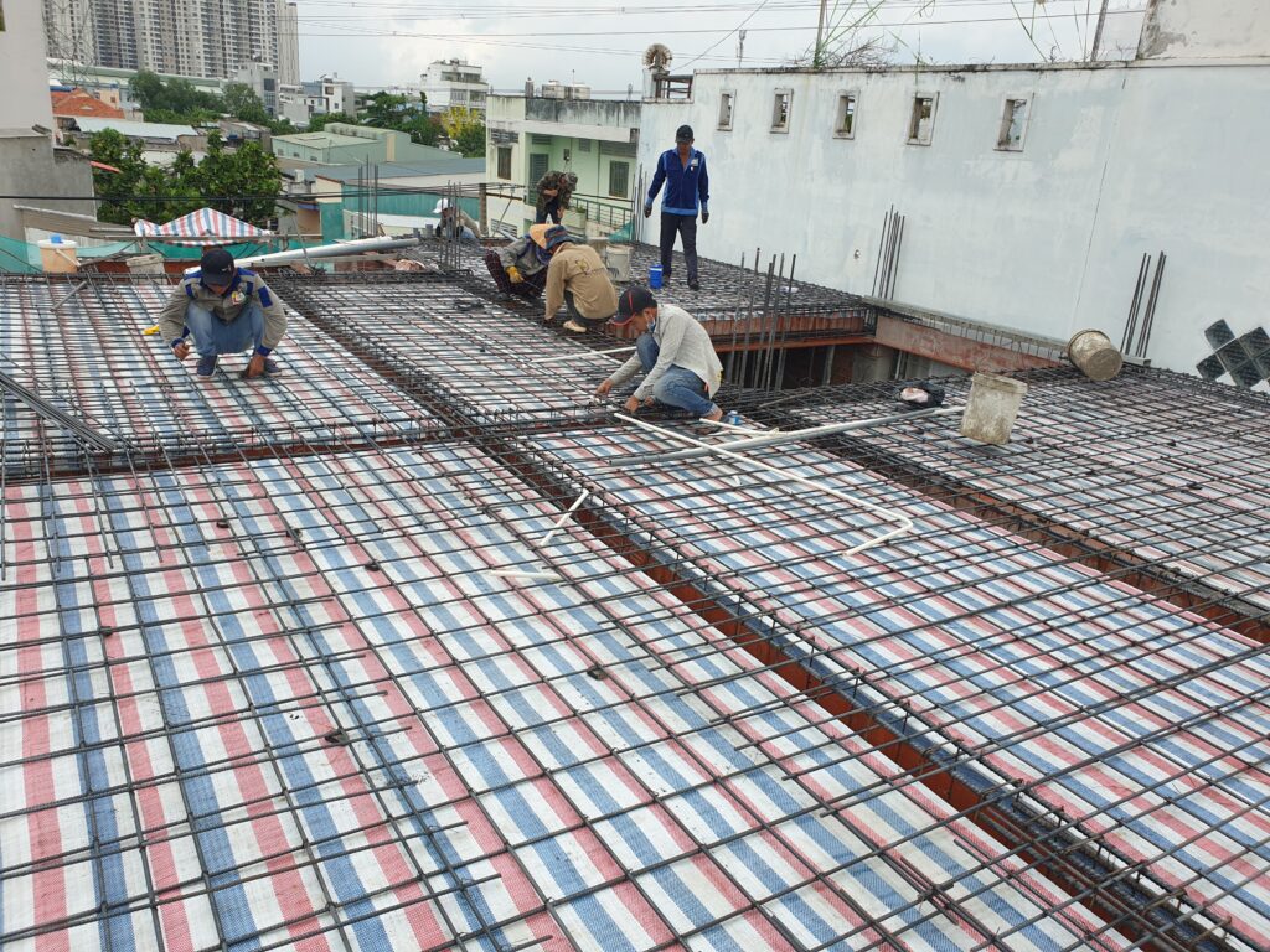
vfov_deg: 53.1
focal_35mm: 26
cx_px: 635
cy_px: 476
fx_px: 954
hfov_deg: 67.3
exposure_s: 1/1093
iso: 50
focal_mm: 4.3
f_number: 2.4
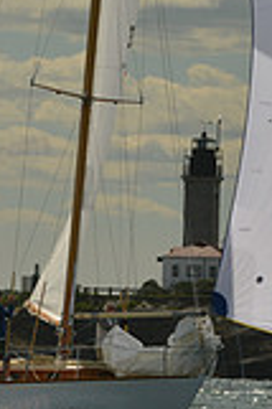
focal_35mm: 721
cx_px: 182
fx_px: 8188
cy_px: 13
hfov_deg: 1.9
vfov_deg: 2.9
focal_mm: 200
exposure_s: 1/1250
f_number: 11
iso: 400
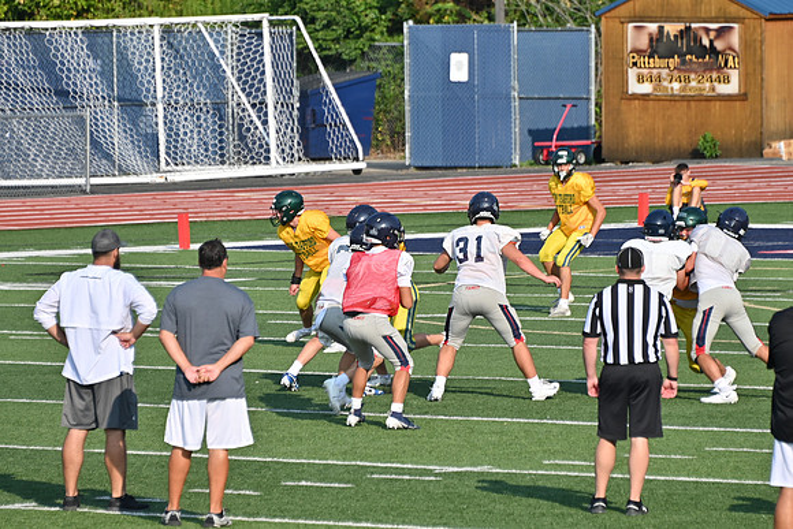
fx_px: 8262
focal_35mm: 375
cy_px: 264
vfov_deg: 3.7
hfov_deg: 5.5
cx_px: 396
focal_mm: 250
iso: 100
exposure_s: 1/640
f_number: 5.6
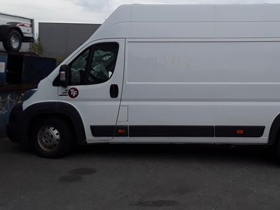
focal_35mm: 42
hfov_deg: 43.7
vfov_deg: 34.2
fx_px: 340
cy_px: 85
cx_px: 201
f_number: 1.9
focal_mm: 2.91
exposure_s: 1/1239
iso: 40
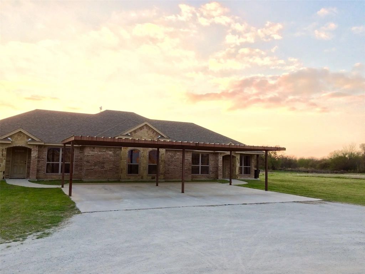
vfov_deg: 48.2
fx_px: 306
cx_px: 182
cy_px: 137
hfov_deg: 61.7
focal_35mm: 29
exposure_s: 1/186
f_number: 2.2
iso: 32
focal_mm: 4.15
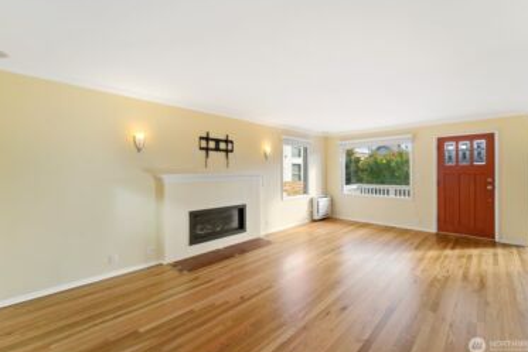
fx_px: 220
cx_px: 272
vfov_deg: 77.4
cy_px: 172
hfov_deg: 100.3
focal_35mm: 15
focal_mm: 14
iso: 200
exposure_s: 1/15
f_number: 8
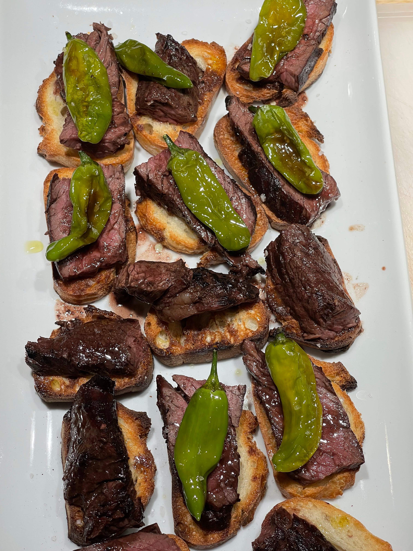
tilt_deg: -68.5
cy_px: 276
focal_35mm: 64
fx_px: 1018
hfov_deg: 22.9
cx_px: 206
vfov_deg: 30.3
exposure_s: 1/120
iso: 40
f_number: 2.2
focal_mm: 7.5
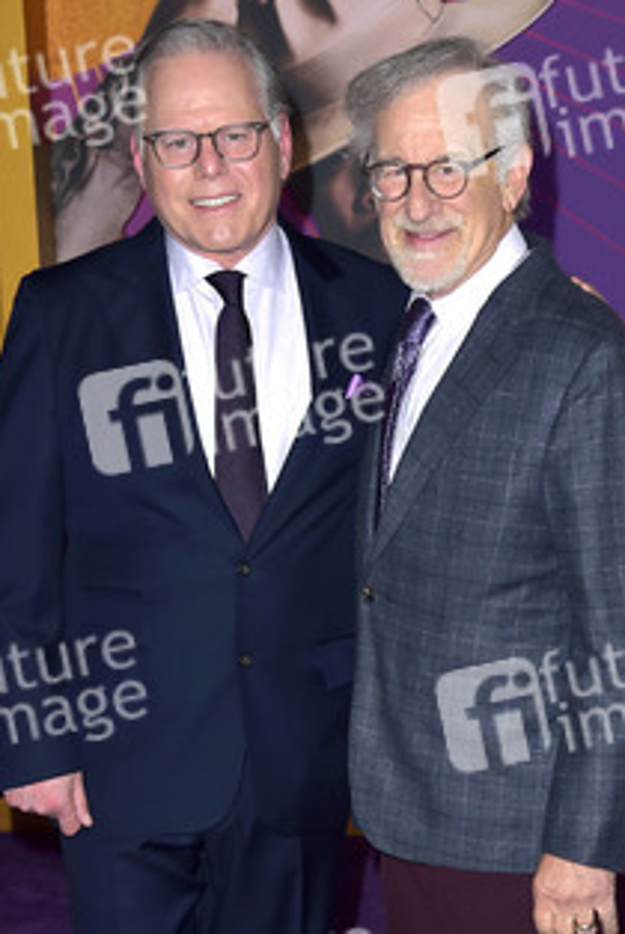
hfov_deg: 17.3
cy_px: 553
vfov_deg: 25.6
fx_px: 2053
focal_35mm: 79
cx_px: 320
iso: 320
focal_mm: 62
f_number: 6.3
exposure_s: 1/250
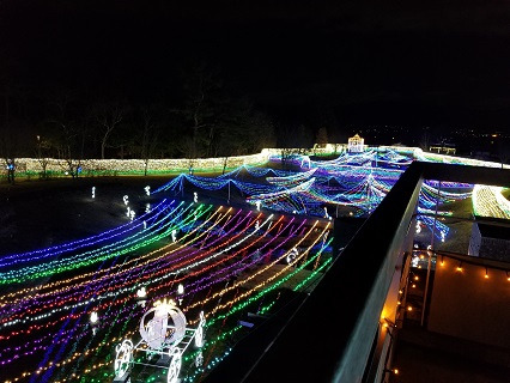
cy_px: 192
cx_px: 255
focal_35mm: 26
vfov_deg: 53.1
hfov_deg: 67.3
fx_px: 383
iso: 250
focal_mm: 4.25
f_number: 1.7
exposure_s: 1/17
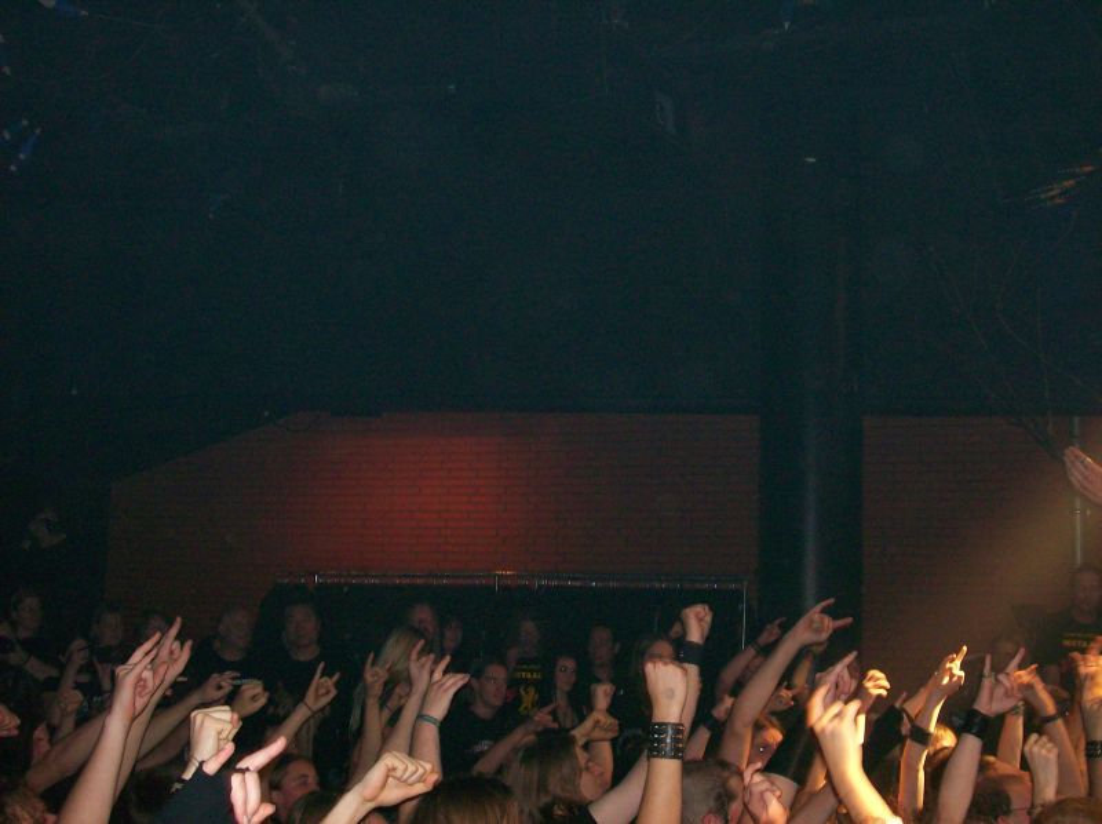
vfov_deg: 32.1
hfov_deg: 42.1
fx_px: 1431
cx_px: 551
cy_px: 412
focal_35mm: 45
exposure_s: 1/73.1
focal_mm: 7.6
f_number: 3
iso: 140
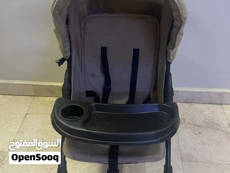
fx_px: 159
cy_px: 86
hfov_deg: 71.6
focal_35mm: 24
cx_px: 115
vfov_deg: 56.8
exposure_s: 1/50
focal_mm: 6.86
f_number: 1.78
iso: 400
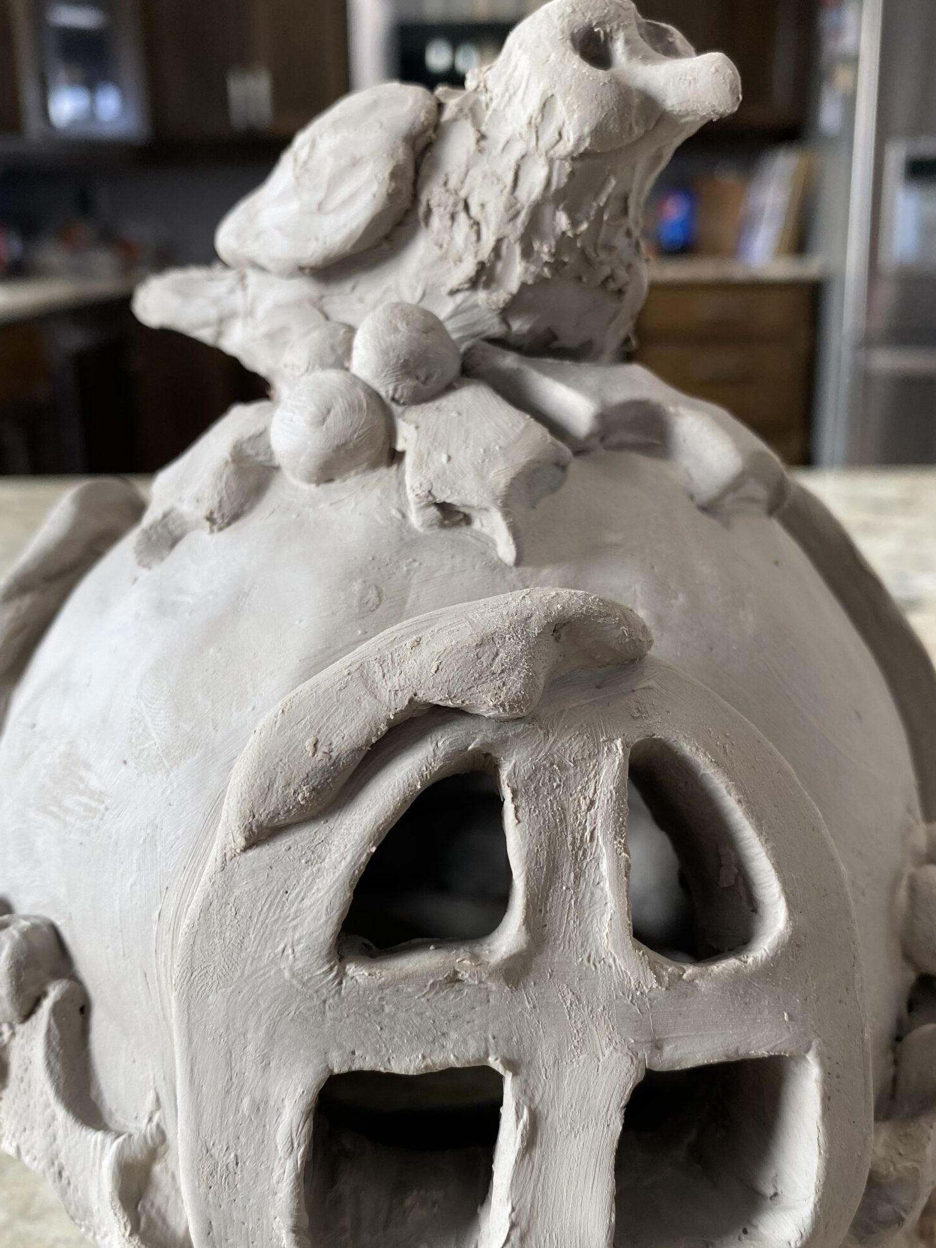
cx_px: 472
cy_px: 706
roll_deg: +0.5
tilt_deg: -19.0
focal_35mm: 34
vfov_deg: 53.8
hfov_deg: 41.8
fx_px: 1226
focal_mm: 4.25
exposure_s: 1/120
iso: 80
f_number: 1.8
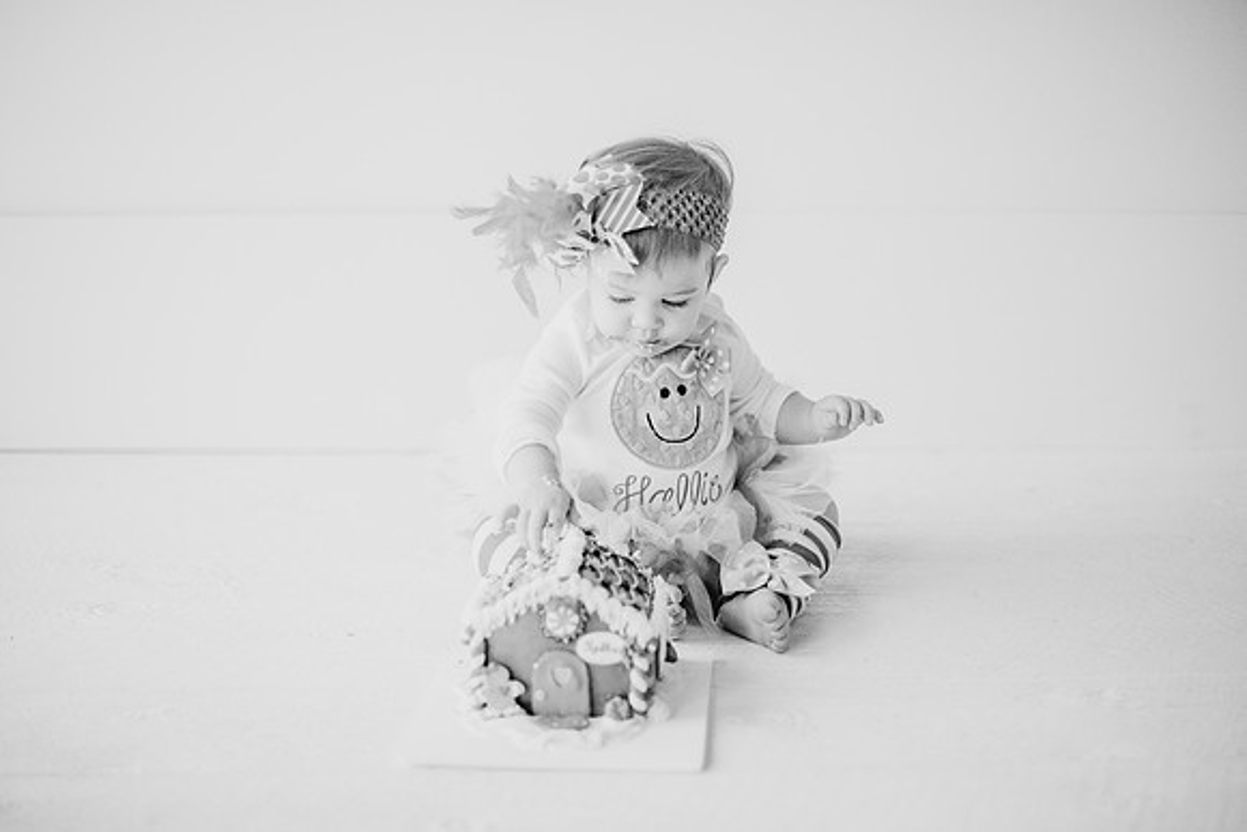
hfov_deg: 39.2
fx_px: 1753
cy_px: 416
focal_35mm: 51
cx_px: 624
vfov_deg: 26.7
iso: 640
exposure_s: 1/640
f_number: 1.8
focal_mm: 50
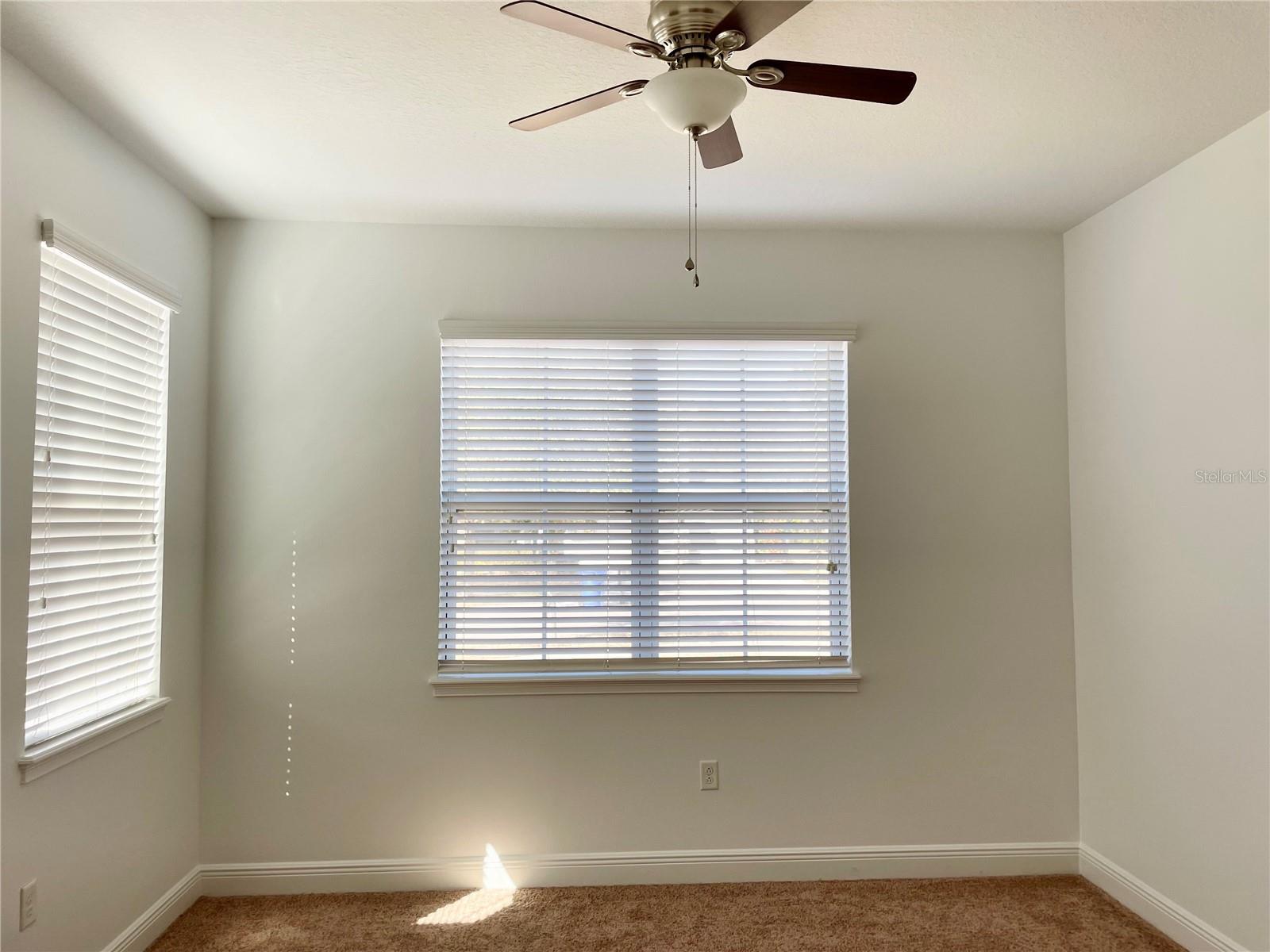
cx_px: 635
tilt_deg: +3.2
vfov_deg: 53.1
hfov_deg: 67.3
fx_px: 954
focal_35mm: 26
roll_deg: +0.6
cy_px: 476
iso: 32
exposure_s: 1/144
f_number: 1.6
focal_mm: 4.2
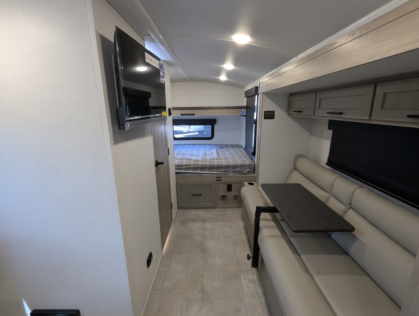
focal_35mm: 16
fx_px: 194
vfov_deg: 78.2
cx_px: 210
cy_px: 158
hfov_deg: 94.4
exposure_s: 1/101
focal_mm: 2.35
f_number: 2.2
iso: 251
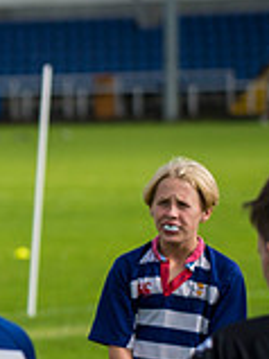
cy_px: 250
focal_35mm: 532
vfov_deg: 3.7
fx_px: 5520
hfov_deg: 2.8
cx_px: -351
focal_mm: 135
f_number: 4
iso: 250
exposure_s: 1/1600
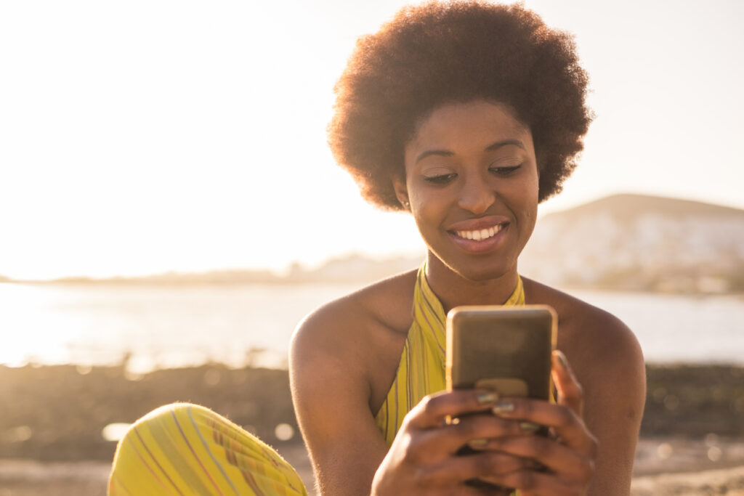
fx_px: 1095
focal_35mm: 53
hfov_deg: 37.5
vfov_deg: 25.5
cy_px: 248
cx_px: 372
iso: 200
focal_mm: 35
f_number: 2.2
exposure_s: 1/2000
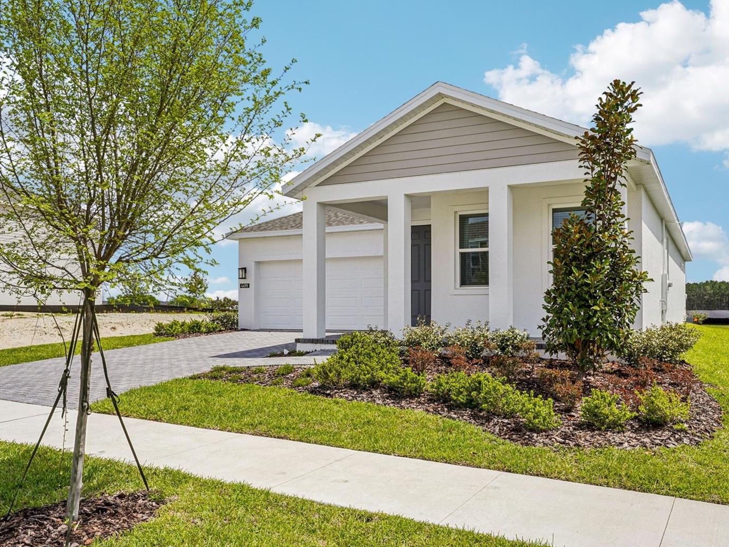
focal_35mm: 31
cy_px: 269
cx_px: 381
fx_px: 653
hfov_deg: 58.3
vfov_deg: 45.4
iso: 100
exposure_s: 1/60
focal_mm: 28
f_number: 20
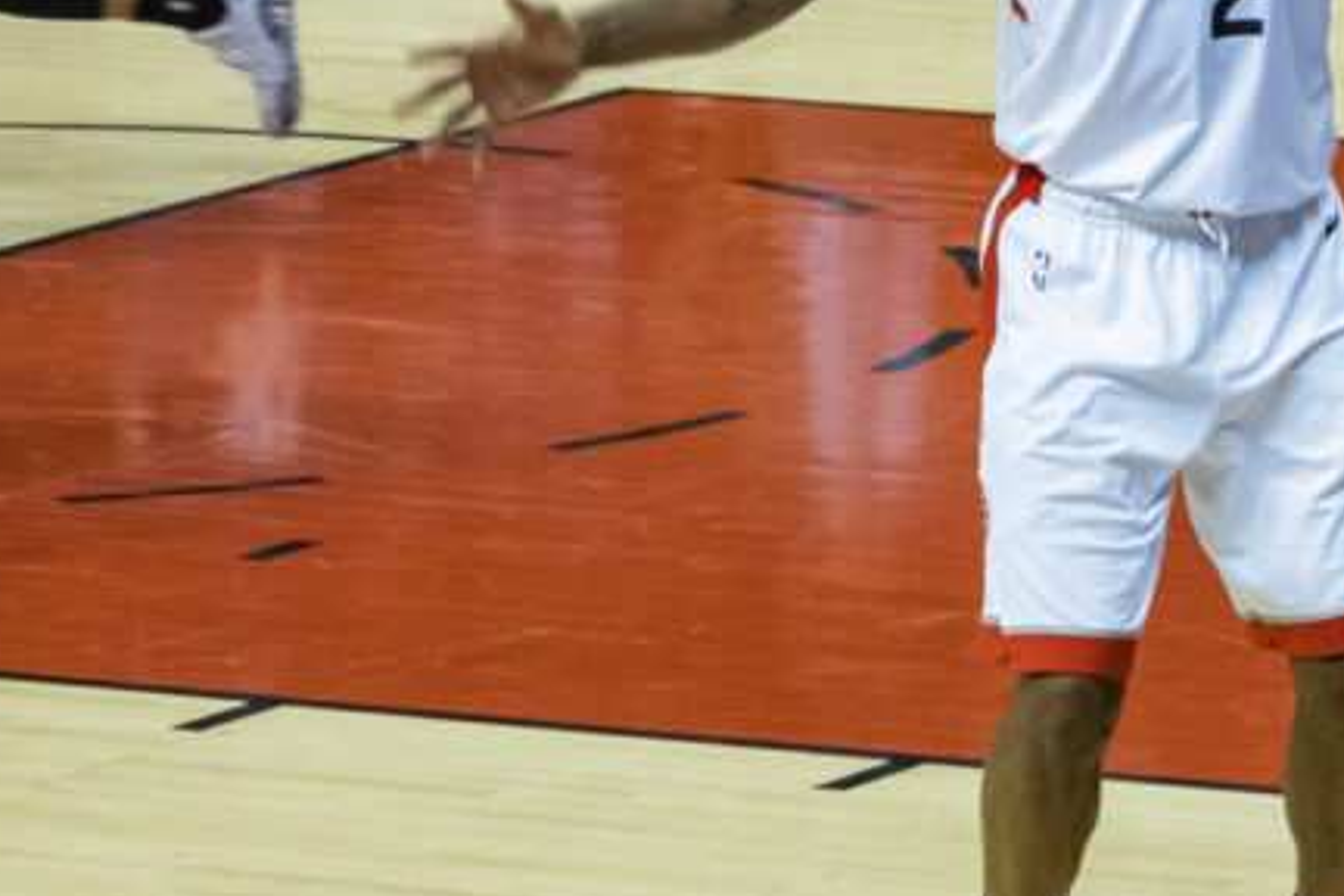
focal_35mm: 474
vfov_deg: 2.9
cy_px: 89
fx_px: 17695
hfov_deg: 4.3
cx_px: 1195
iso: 1000
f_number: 4.5
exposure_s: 1/200
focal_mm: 72
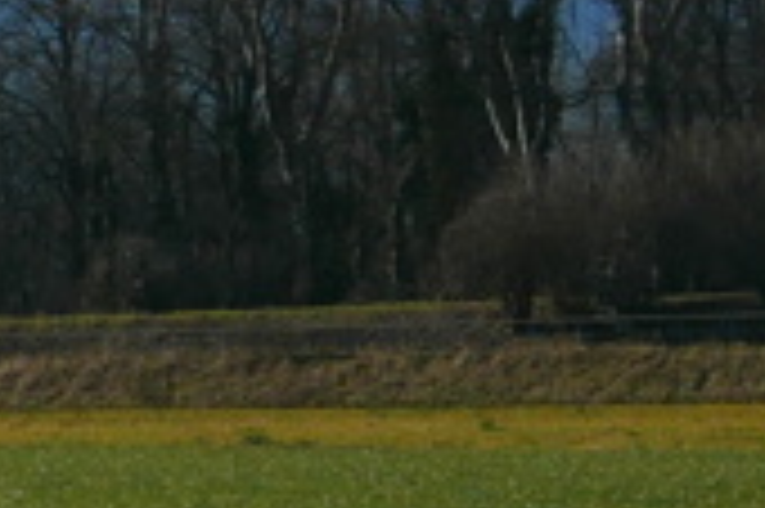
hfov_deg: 7.6
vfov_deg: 5.5
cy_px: -157
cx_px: -1303
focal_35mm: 247
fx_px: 5244
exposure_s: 1/1300
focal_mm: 15.9
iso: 200
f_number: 5.6
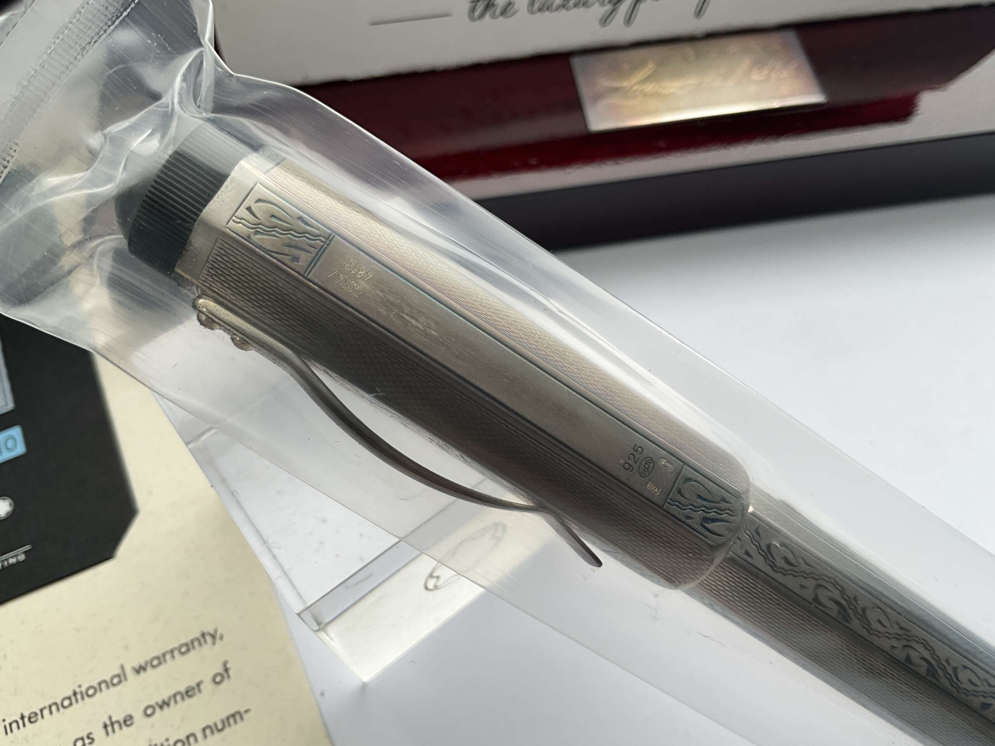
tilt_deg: -61.6
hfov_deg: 61.7
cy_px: 373
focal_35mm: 29
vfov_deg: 48.2
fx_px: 834
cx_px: 498
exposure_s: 1/123
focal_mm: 3
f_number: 1.8
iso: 20
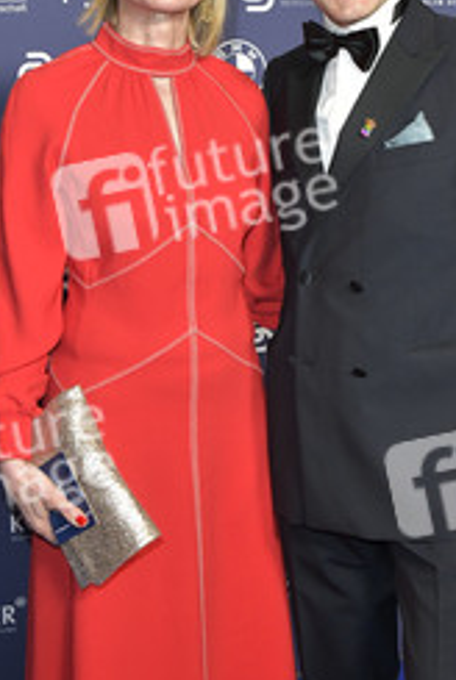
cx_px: 275
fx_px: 1080
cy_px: 333
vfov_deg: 35.0
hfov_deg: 23.8
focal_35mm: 57
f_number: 6.3
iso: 2000
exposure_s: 1/250
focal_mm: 35
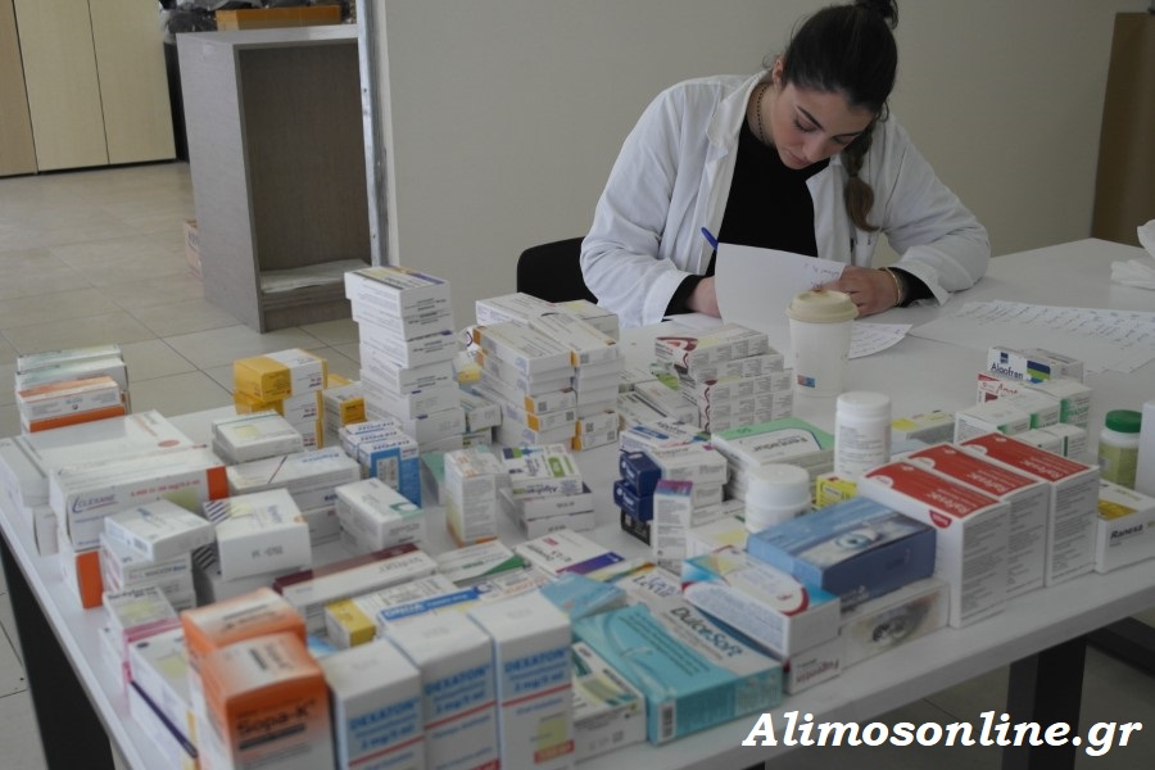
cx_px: 578
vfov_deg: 31.2
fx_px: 1379
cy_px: 385
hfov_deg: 45.4
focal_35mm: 43
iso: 400
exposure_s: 1/100
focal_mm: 28
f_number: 4
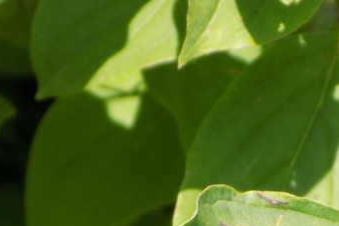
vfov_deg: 3.4
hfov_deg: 5.1
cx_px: 260
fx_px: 3774
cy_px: 271
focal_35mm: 401
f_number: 5.2
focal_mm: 27.3
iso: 80
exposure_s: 1/160
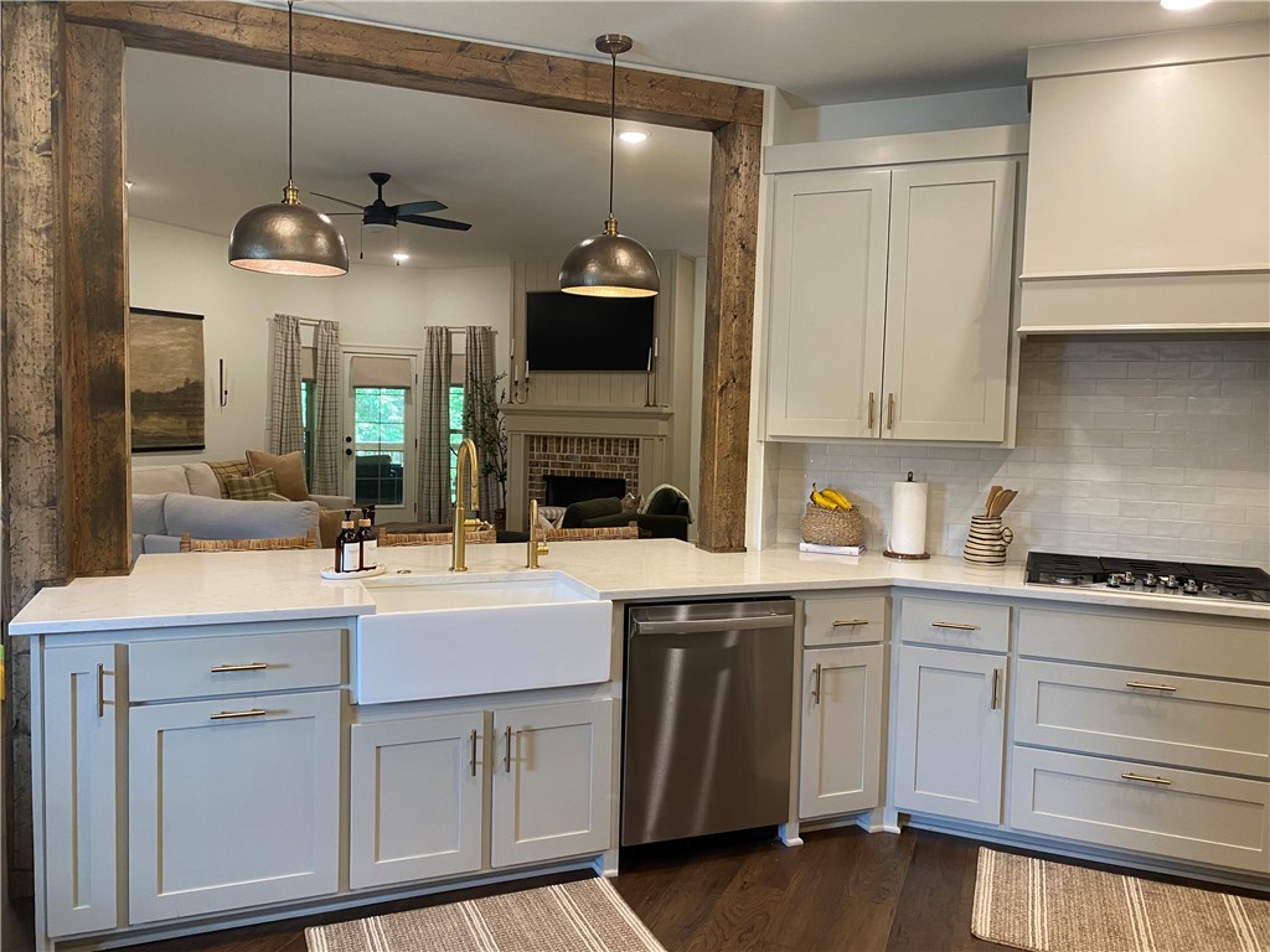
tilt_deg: -4.3
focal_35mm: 26
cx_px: 635
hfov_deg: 67.3
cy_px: 476
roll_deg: -1.3
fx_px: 954
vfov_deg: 53.1
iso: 100
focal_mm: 4.25
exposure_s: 1/60
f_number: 1.8
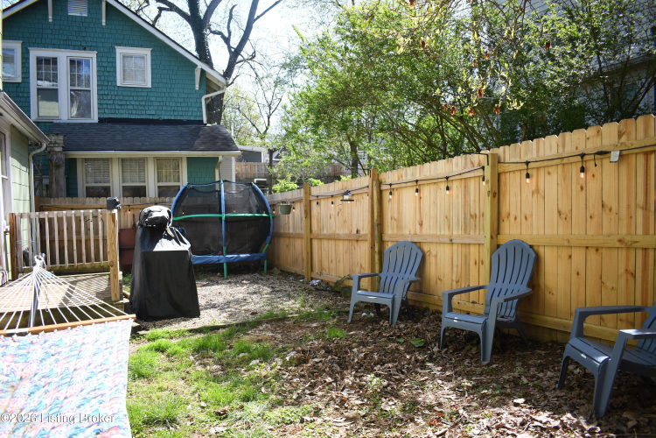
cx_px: 328
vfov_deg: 47.9
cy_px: 219
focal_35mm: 27
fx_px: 492
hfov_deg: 67.4
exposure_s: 1/1600
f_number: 3.5
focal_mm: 18
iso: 500
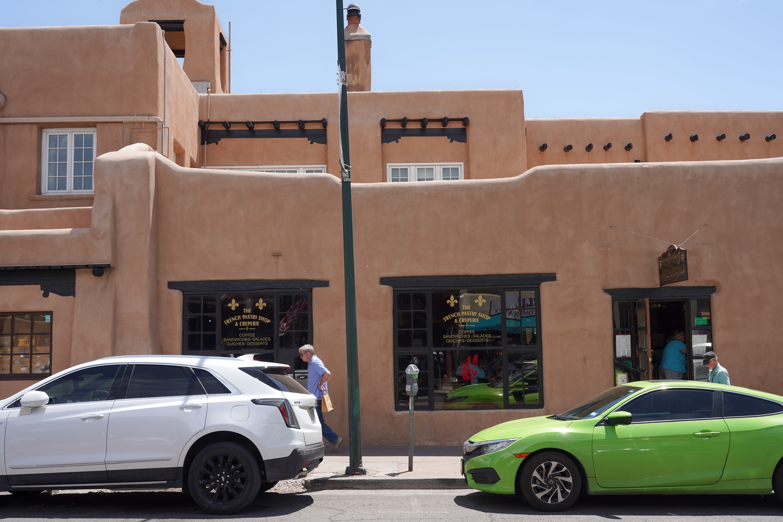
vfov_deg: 34.2
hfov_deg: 49.5
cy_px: 261
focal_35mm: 39
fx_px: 848
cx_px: 392
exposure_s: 1/100
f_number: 13
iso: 100
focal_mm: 39
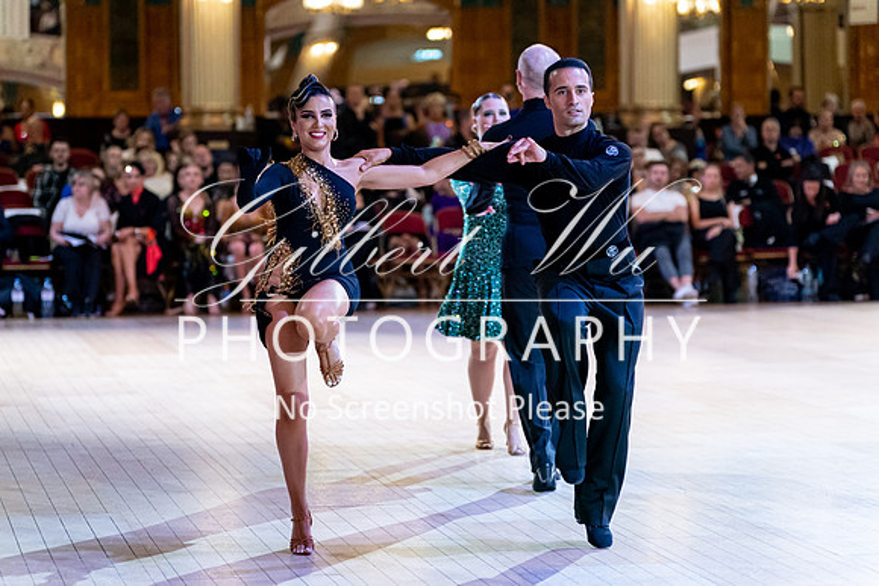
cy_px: 266
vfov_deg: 11.8
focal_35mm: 116
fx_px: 2826
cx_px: 398
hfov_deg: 17.7
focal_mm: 103
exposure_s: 1/640
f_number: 2.8
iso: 4000
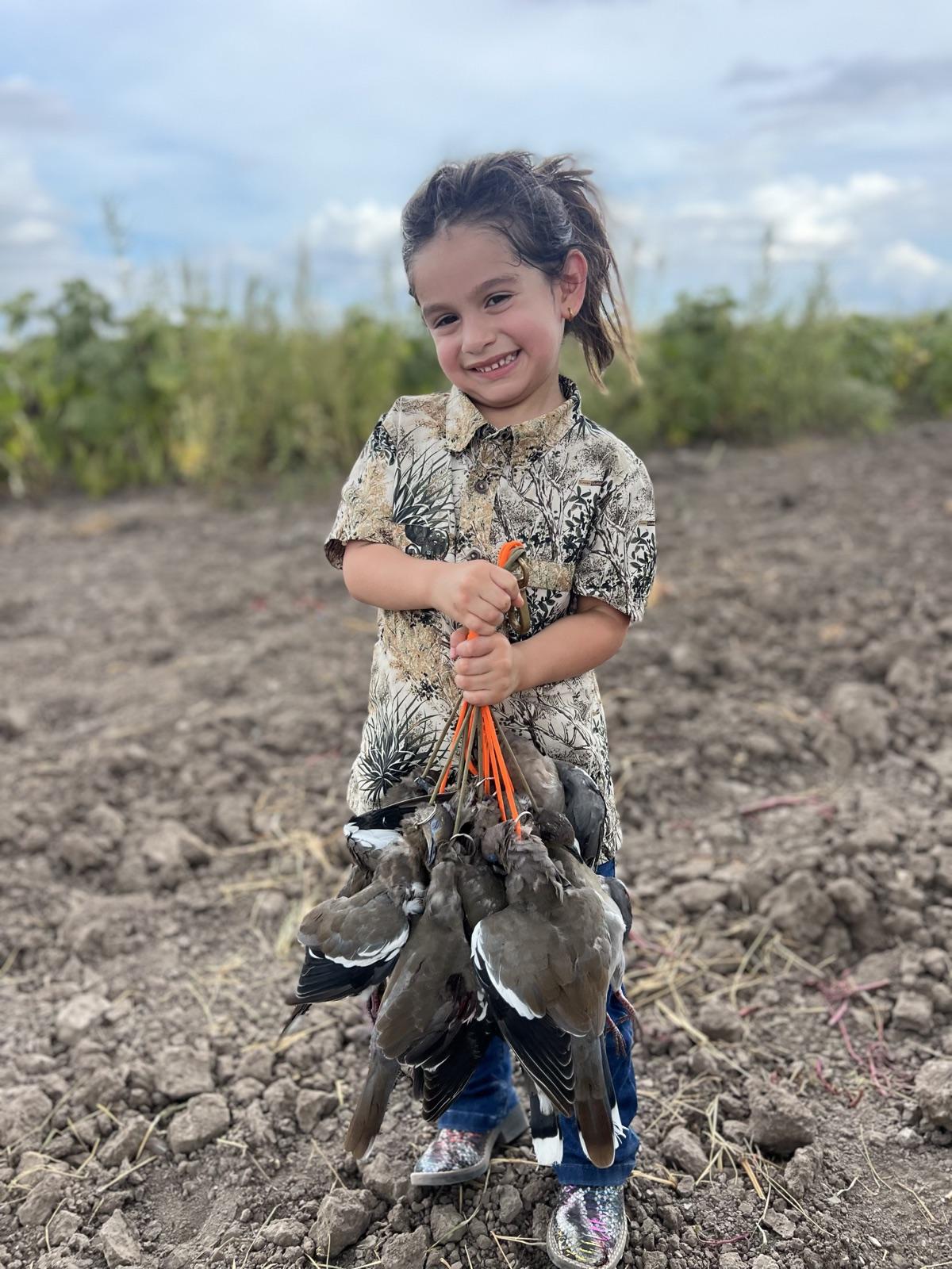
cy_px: 634
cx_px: 476
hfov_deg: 53.1
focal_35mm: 26
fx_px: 953
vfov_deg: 67.3
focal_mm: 5.7
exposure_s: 1/738
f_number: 1.5
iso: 50
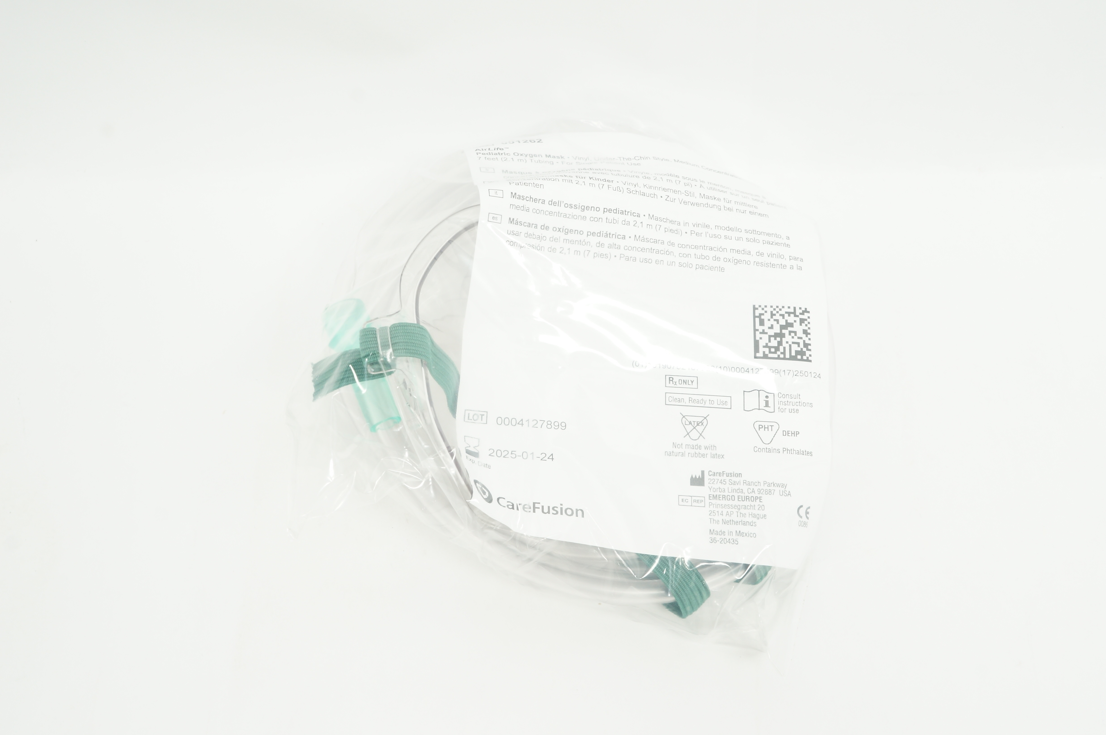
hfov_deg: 48.0
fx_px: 1243
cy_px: 368
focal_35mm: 40
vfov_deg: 32.9
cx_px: 553
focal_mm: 27
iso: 400
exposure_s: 1/10
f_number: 11
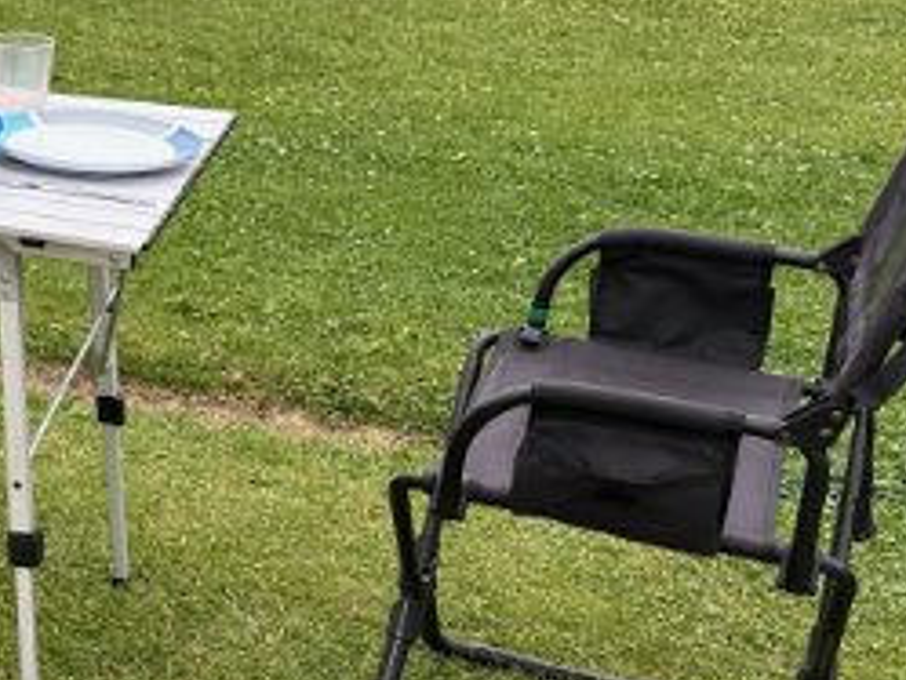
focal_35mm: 77
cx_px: -418
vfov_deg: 19.1
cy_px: 244
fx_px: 2016
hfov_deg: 21.6
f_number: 1.8
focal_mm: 6.9
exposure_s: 1/535
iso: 80
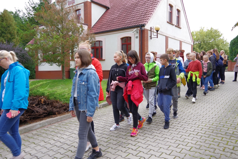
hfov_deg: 67.4
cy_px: 80
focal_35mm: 27
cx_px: 119
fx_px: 179
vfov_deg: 47.9
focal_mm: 18
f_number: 5.6
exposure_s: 1/100
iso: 100
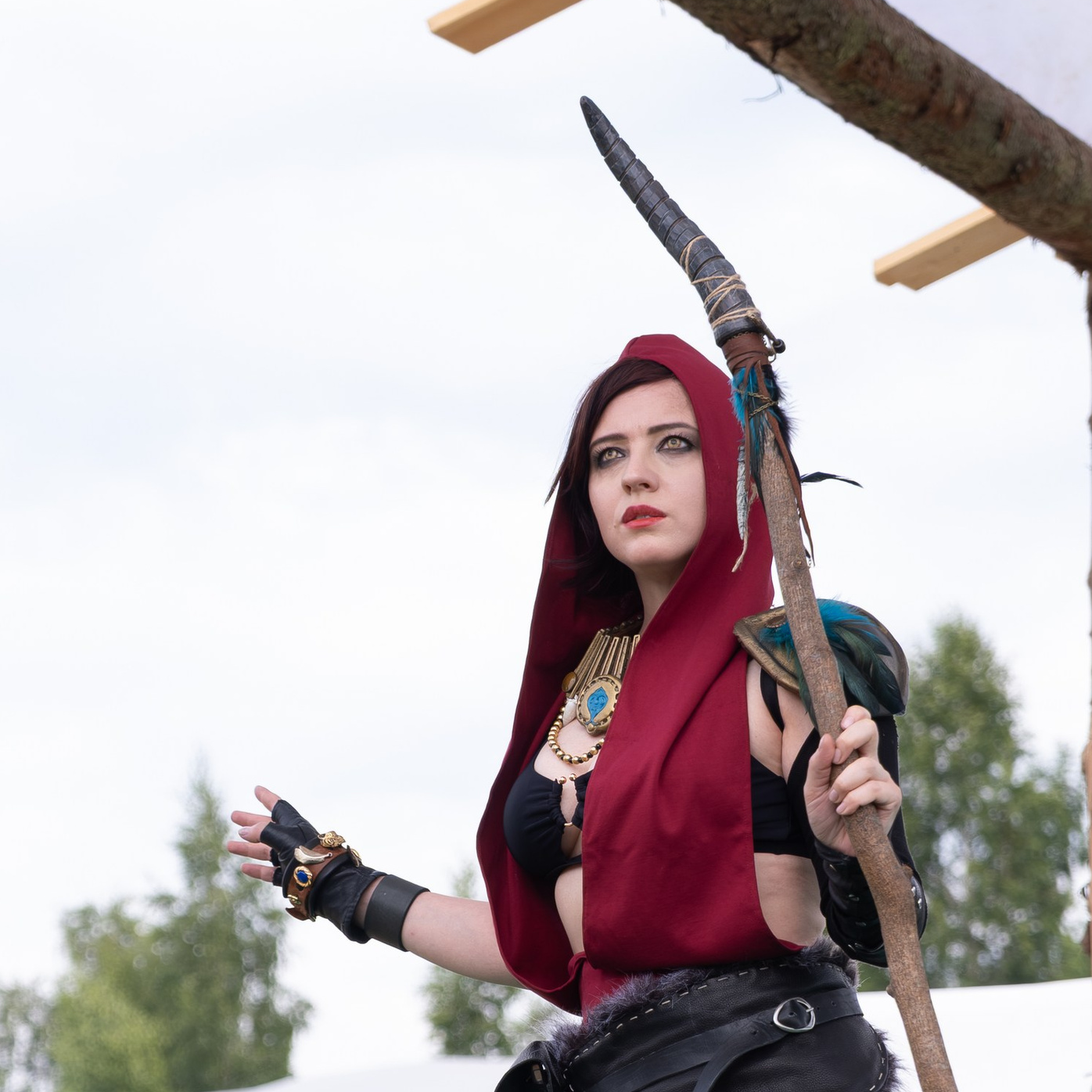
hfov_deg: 9.0
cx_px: 508
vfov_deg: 9.0
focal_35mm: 194
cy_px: 939
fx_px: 6924
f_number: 4
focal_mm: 55
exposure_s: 1/800
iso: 250
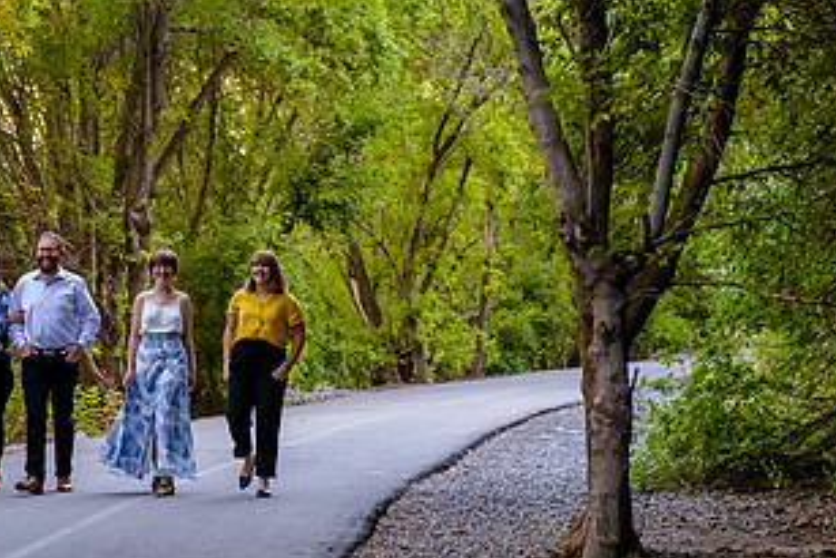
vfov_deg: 8.3
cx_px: 137
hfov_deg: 12.3
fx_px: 3857
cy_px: 324
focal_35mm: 166
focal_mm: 70
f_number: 6.3
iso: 2500
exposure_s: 1/160
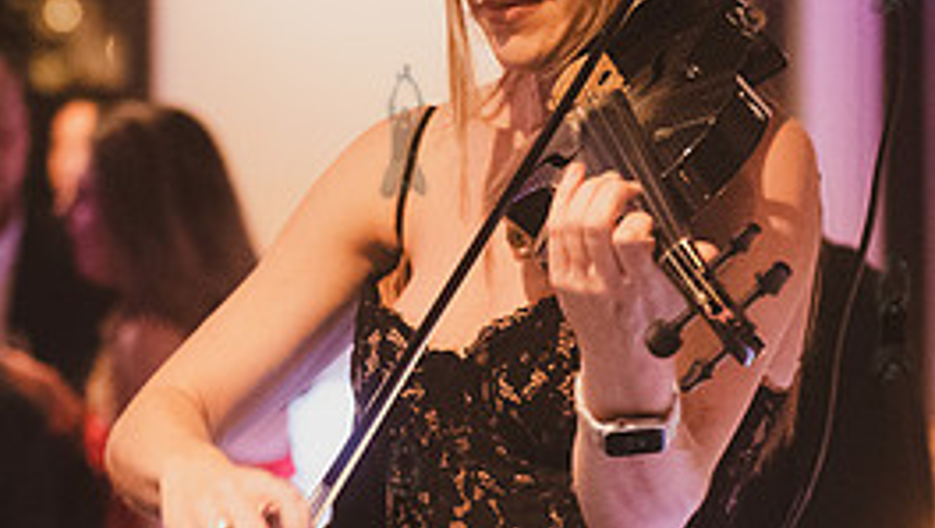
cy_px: 75
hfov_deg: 10.0
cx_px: 244
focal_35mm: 214
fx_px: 5310
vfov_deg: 5.7
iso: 8000
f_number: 3.5
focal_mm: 80
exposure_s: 1/160
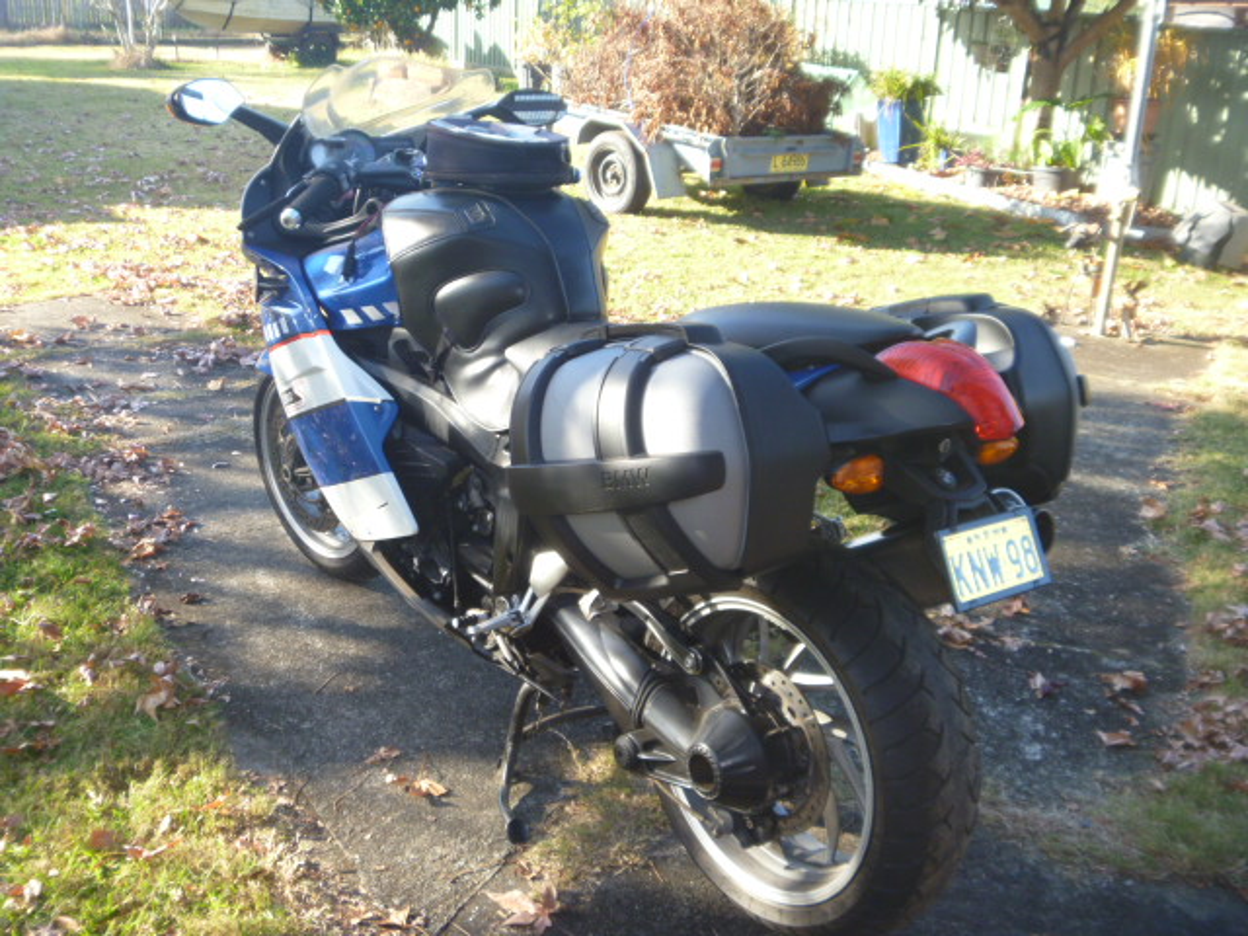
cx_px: 624
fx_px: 1262
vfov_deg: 40.7
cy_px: 468
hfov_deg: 52.6
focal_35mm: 35
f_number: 3.5
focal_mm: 6.3
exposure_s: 1/80
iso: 100
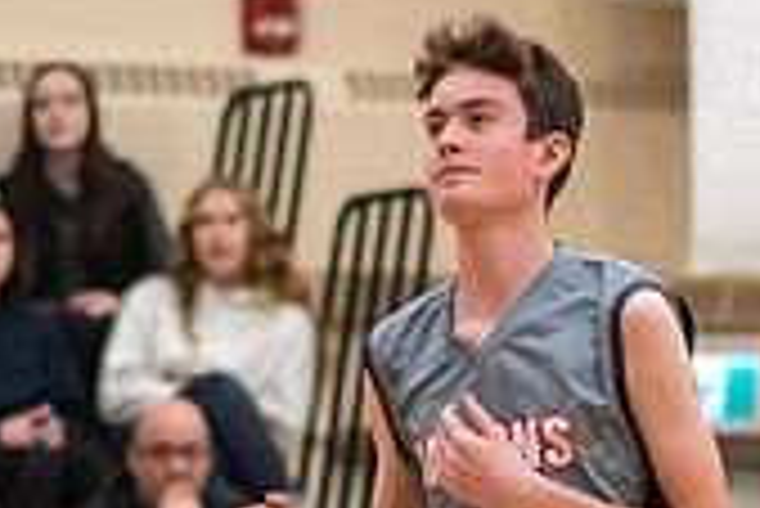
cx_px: 562
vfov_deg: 2.5
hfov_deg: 3.7
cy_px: 710
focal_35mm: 557
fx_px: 11769
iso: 2500
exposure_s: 1/1000
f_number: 1.8
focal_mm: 85
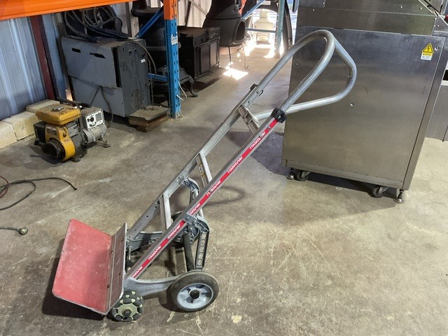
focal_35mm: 29
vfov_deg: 48.2
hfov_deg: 61.7
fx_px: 375
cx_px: 224
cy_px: 168
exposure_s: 1/50
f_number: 1.8
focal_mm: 3
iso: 125
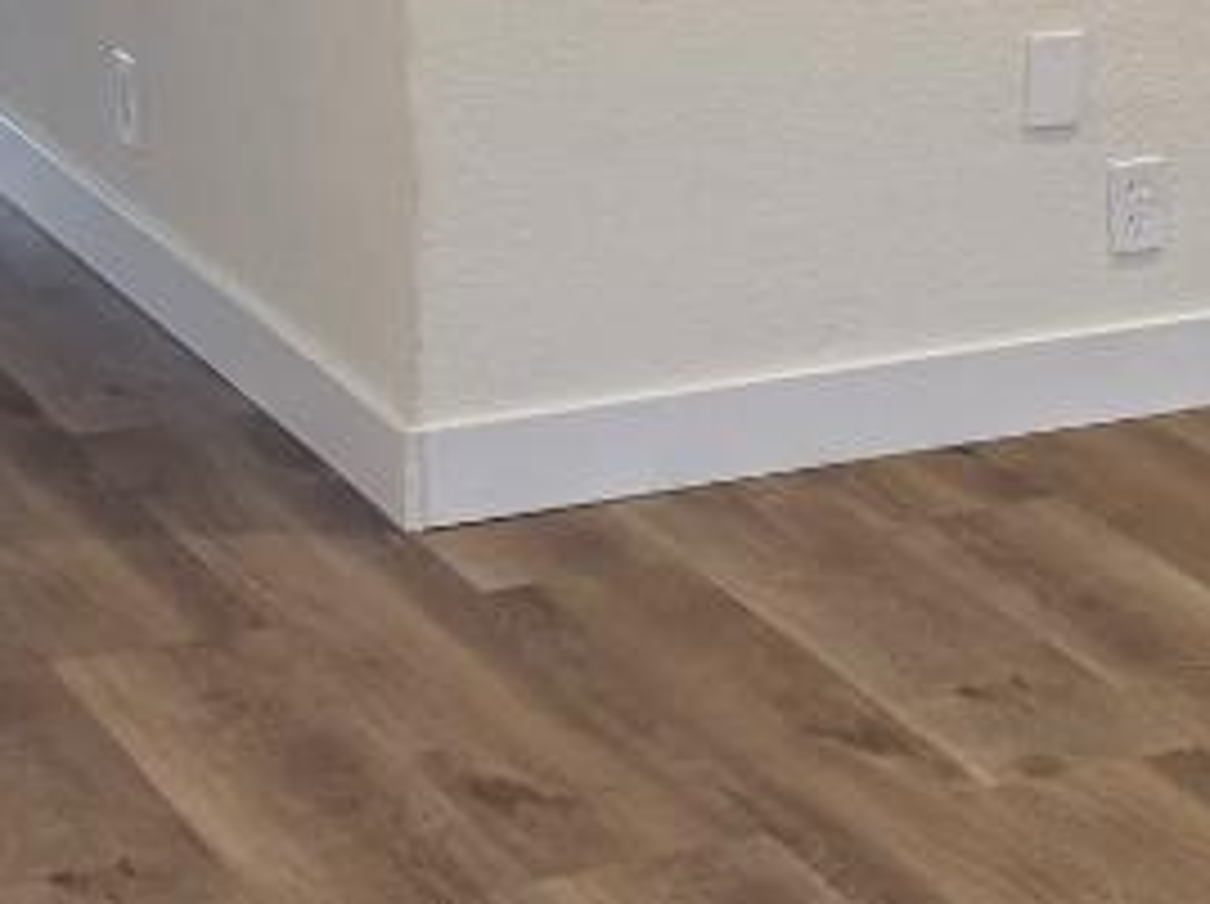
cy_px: -205
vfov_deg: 10.8
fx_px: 4678
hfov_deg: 14.5
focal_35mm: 134
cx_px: 1170
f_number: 1.78
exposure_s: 1/60
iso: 125
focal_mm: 6.76
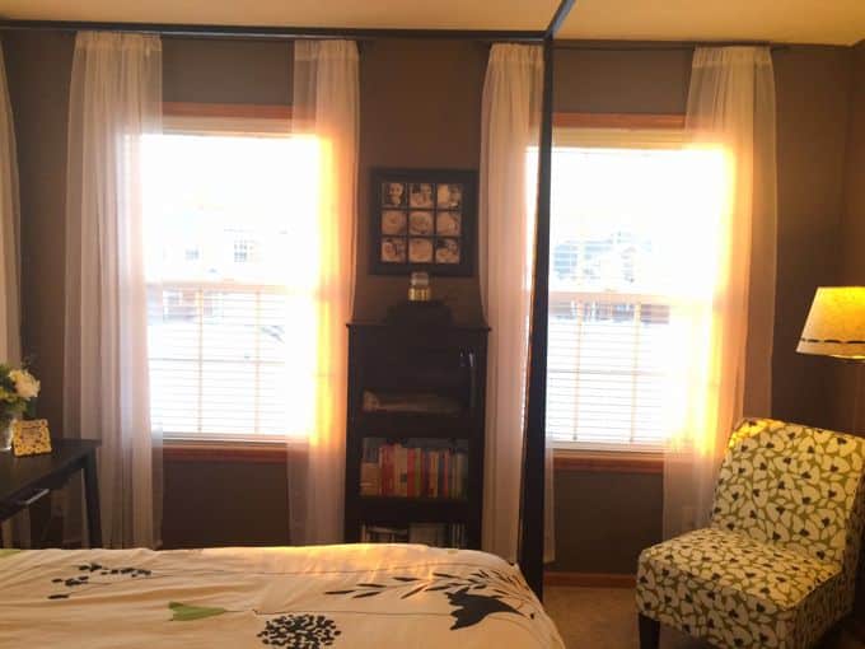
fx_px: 725
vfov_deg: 48.2
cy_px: 324
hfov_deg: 61.7
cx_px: 432
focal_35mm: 29
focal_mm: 4.15
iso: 100
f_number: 2.2
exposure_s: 1/30
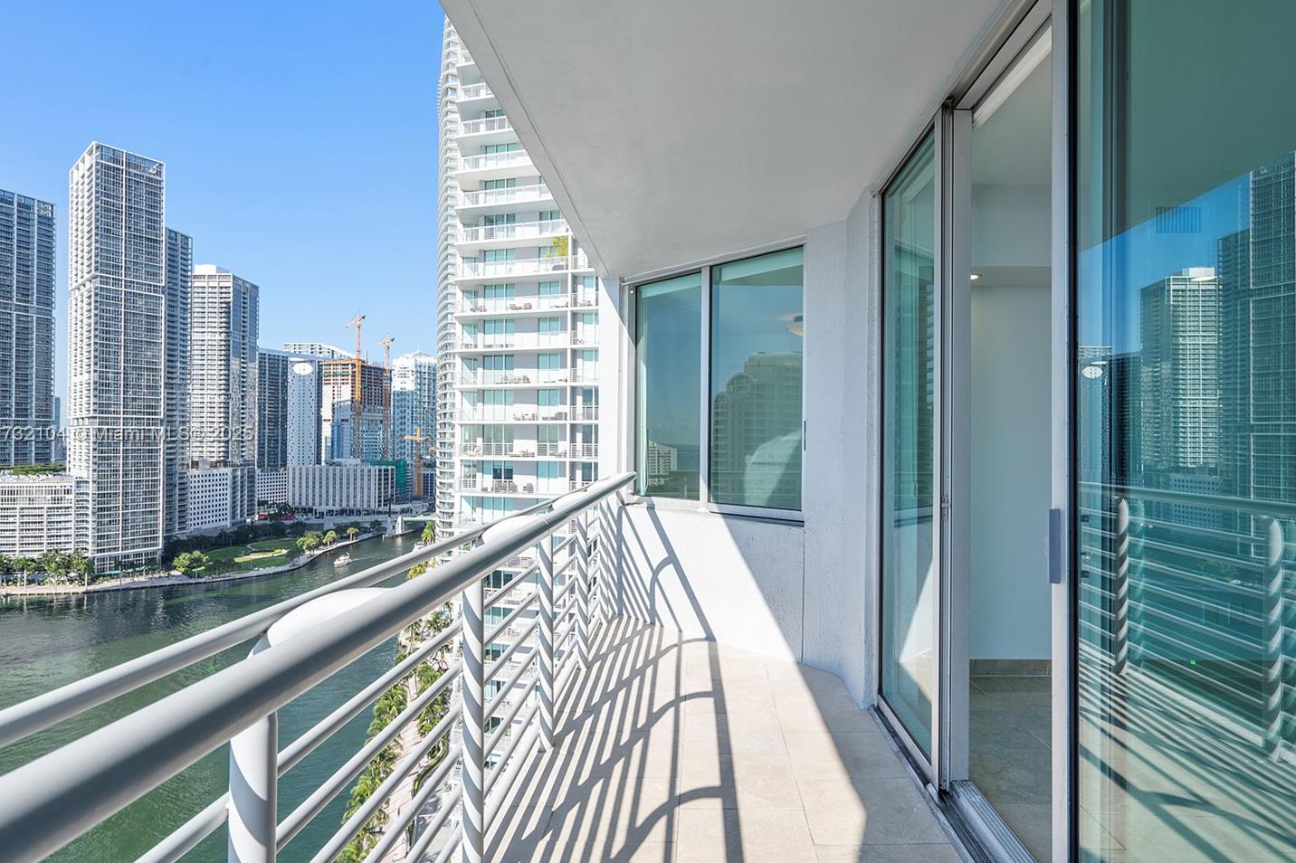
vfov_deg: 64.5
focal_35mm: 19
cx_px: 688
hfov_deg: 86.8
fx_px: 684
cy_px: 435
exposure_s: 1/100
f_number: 10
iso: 100
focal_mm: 17
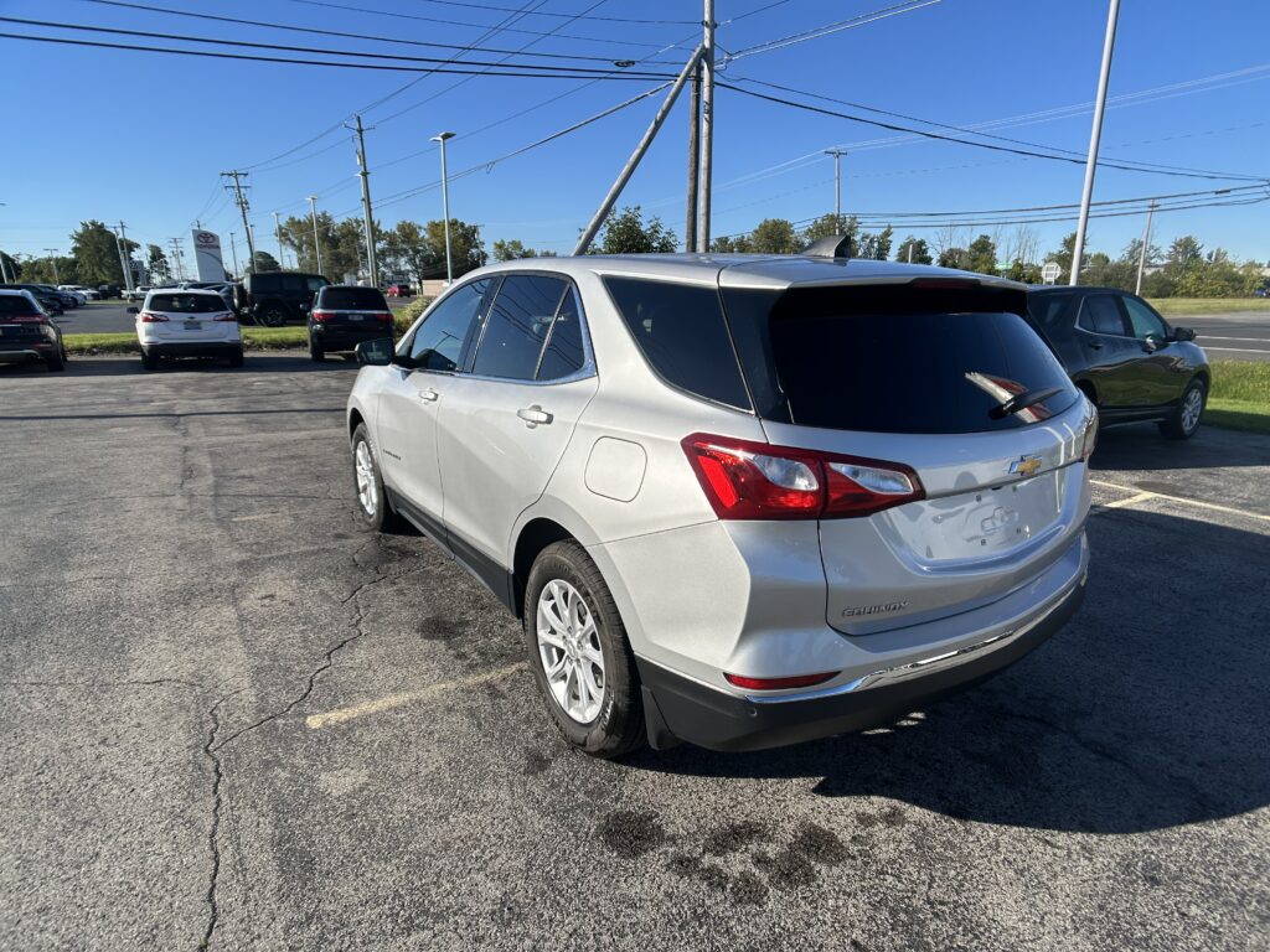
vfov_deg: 53.1
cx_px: 635
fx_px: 954
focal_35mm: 26
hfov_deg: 67.3
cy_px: 476
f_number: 1.5
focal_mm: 5.7
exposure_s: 1/3968
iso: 50
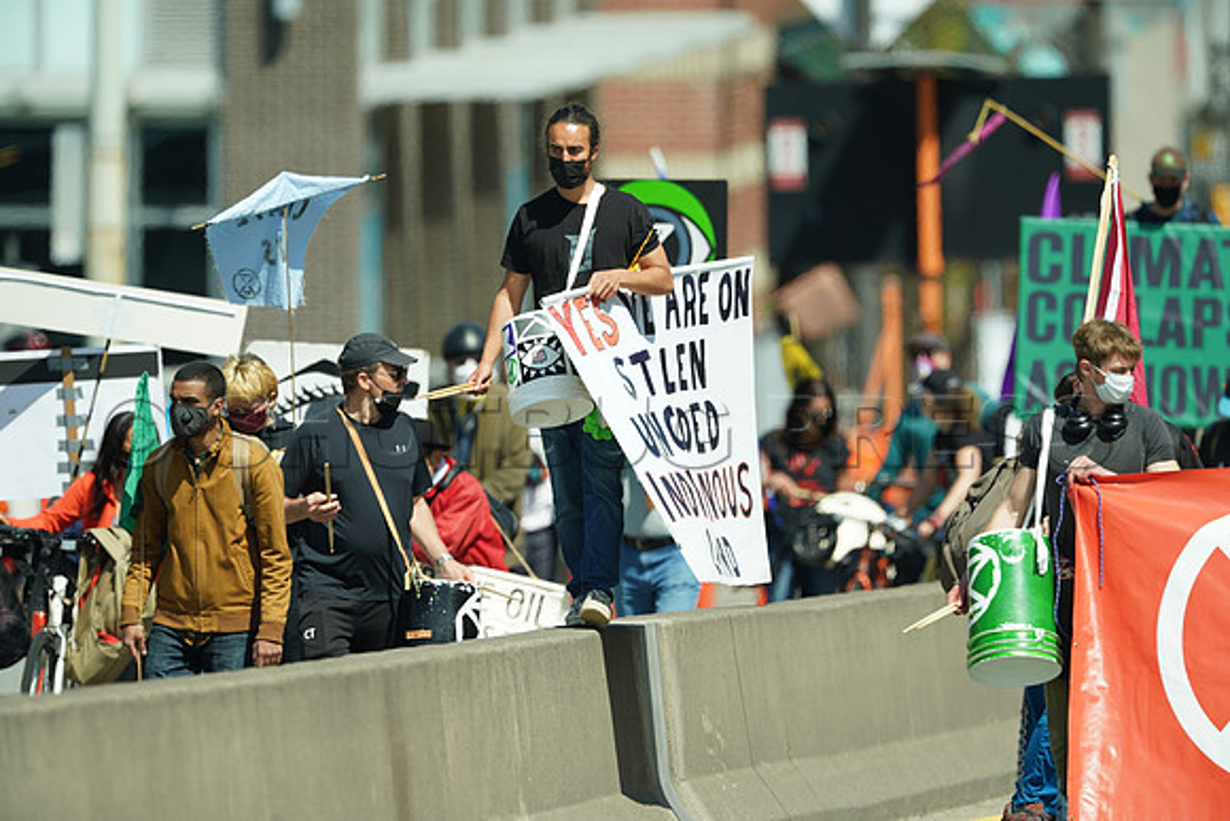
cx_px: 615
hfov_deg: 2.5
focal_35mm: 840
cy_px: 410
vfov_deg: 1.6
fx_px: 28705
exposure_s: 1/320
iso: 100
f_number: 6.3
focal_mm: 840
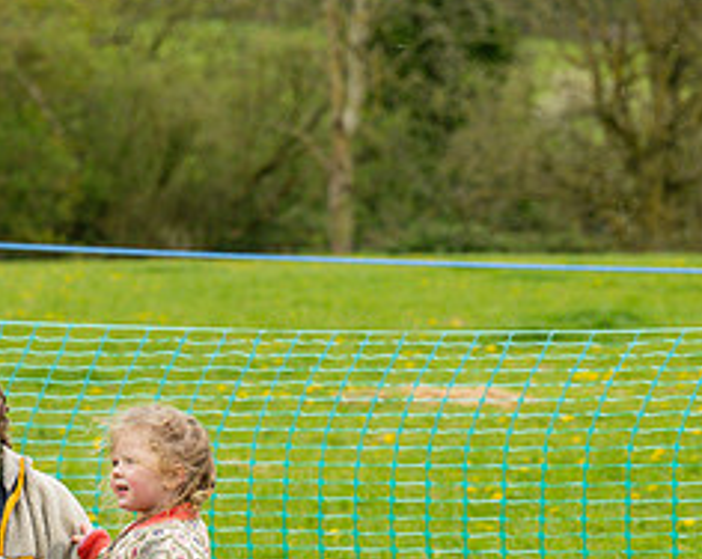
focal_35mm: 269
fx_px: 5580
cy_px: 577
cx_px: -66
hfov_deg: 7.2
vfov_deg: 5.7
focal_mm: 100
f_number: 4.5
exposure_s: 1/2000
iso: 400
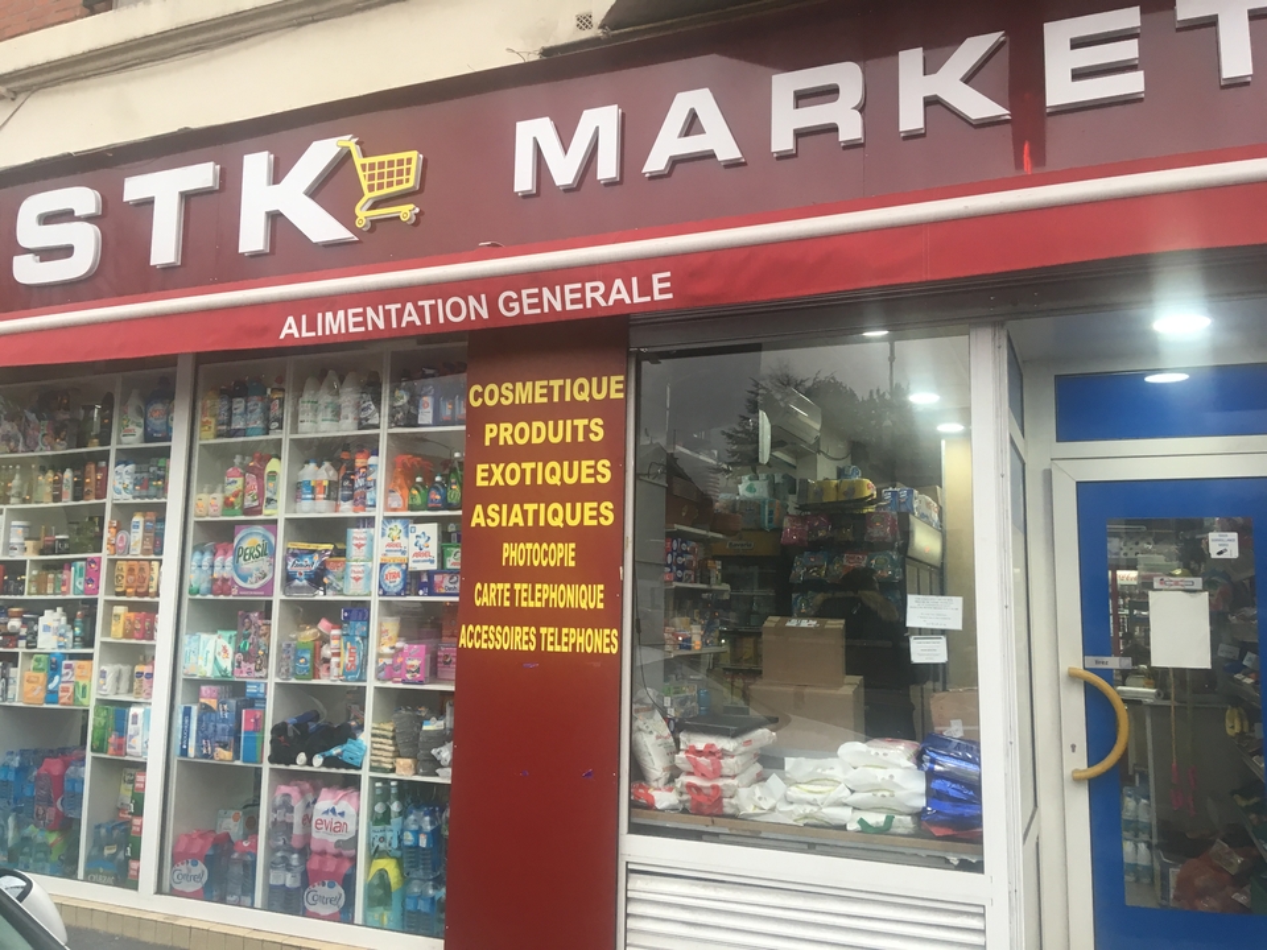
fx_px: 1061
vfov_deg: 48.2
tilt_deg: +9.1
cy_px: 475
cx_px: 634
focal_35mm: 29
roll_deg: -0.3
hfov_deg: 61.7
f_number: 2.2
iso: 32
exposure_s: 1/33
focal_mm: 4.15
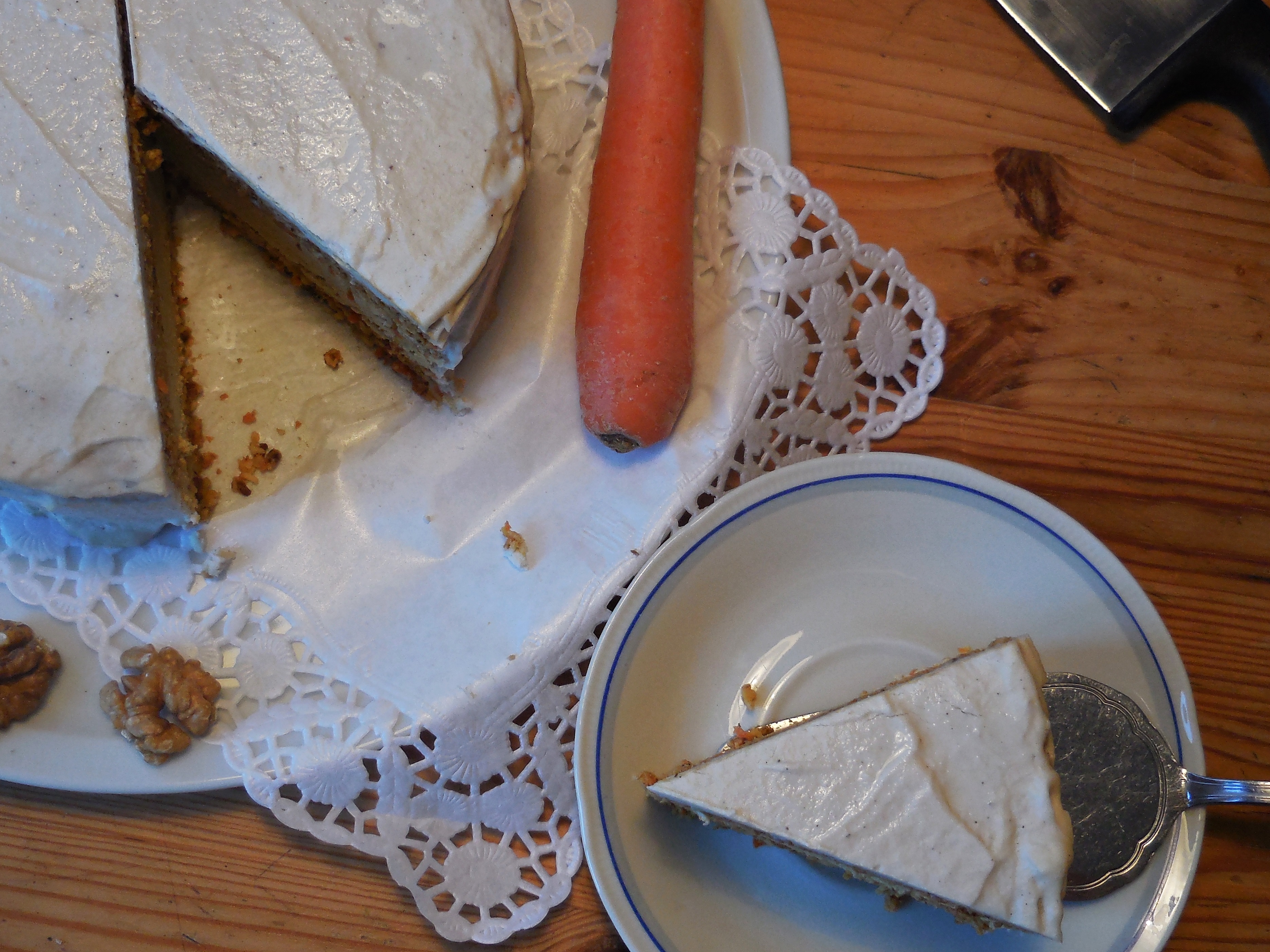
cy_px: 471
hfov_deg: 39.6
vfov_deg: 30.3
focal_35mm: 48
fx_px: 1761
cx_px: 581
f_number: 3.9
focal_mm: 7
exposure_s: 1/30
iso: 180
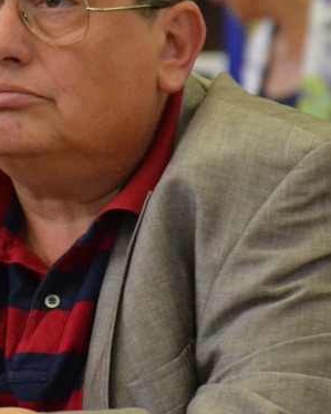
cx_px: -2
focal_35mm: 527
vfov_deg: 3.7
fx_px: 6456
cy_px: 164
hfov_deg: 2.9
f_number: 5.6
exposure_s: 1/100
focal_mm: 140
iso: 3200
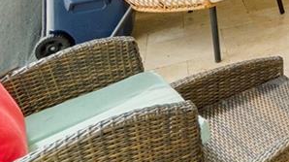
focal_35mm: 54
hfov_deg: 24.4
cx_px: 481
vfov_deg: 17.0
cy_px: -153
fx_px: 413
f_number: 11
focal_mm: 10
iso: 100
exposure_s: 1/20
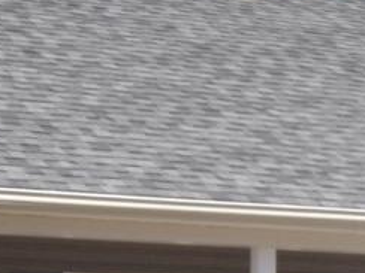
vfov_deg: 7.2
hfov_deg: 9.6
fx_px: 2173
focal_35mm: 206
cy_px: 283
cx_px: 336
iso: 100
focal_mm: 17
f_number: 14
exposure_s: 1/200
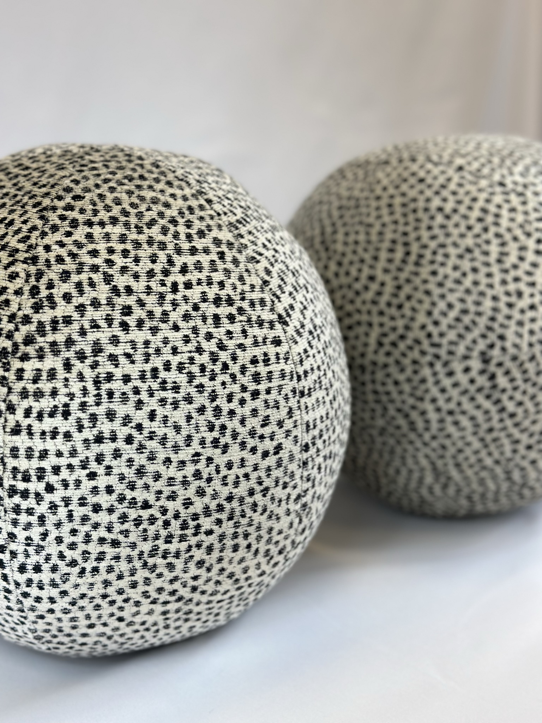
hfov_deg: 30.3
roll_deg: +0.3
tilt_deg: -16.5
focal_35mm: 48
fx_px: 1002
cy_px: 362
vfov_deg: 39.7
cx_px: 271
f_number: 1.78
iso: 100
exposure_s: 1/120
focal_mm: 6.86
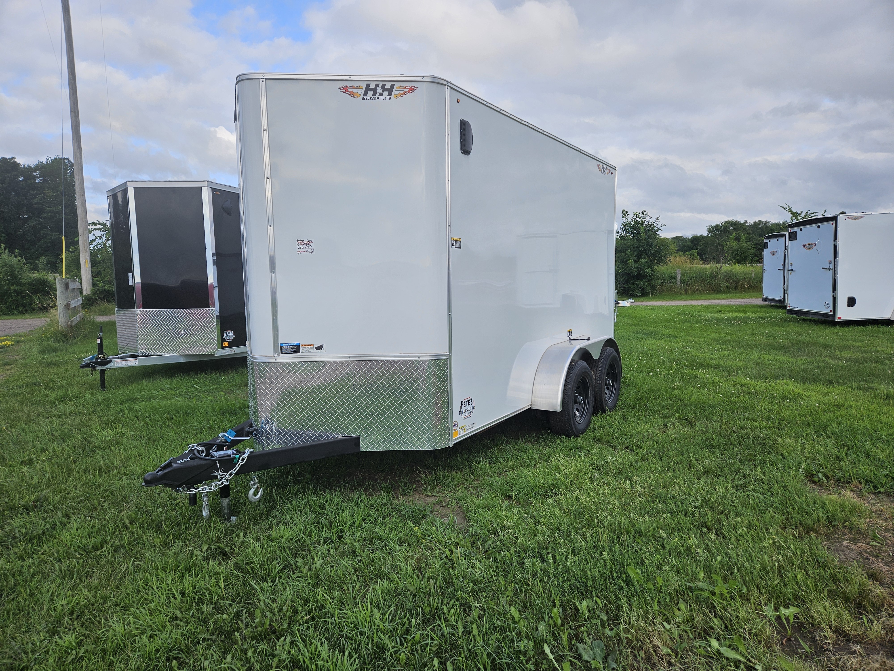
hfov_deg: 73.9
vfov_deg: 58.9
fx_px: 594
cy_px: 336
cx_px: 447
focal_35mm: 23
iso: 25
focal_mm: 5.4
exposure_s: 1/1036
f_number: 1.8
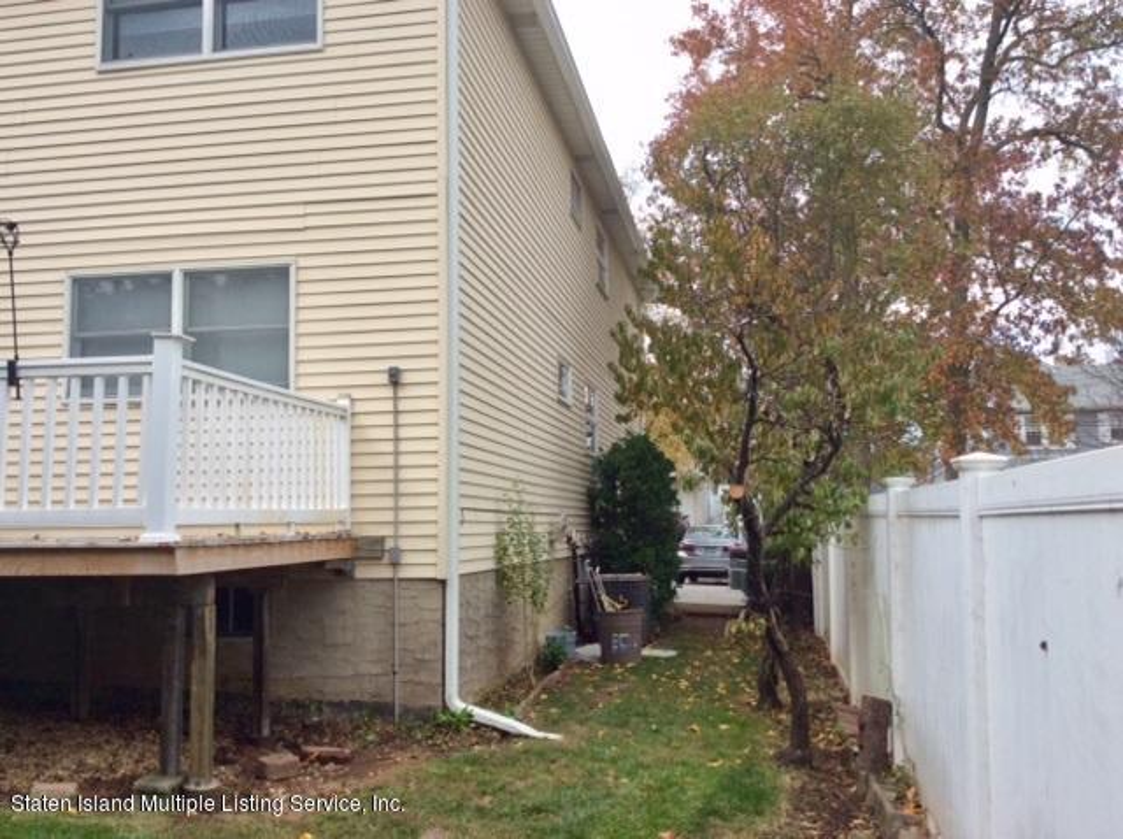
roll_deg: -0.2
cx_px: 562
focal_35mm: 32
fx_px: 1037
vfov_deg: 44.1
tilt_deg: +4.6
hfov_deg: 56.9
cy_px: 420
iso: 32
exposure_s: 1/400
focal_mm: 3.3
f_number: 2.4
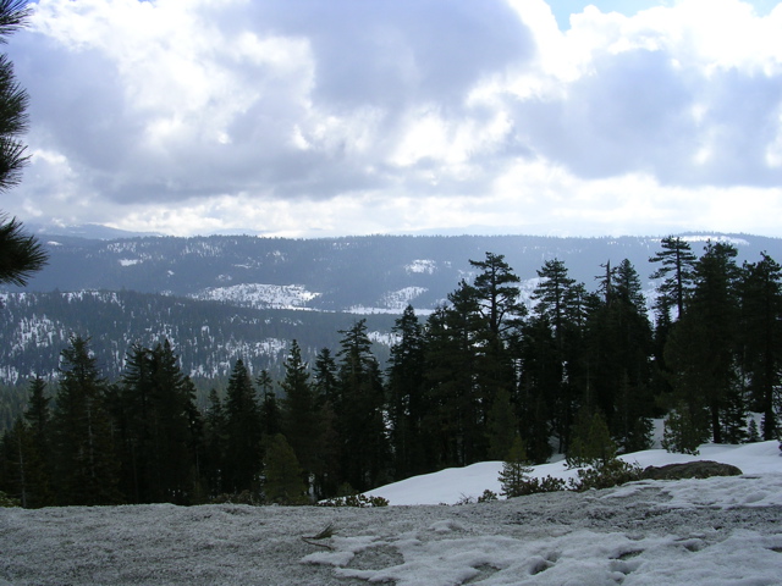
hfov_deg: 49.0
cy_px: 293
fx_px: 858
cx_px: 391
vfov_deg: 37.7
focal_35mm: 38
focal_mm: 5.8
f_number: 5.6
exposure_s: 1/378
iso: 50
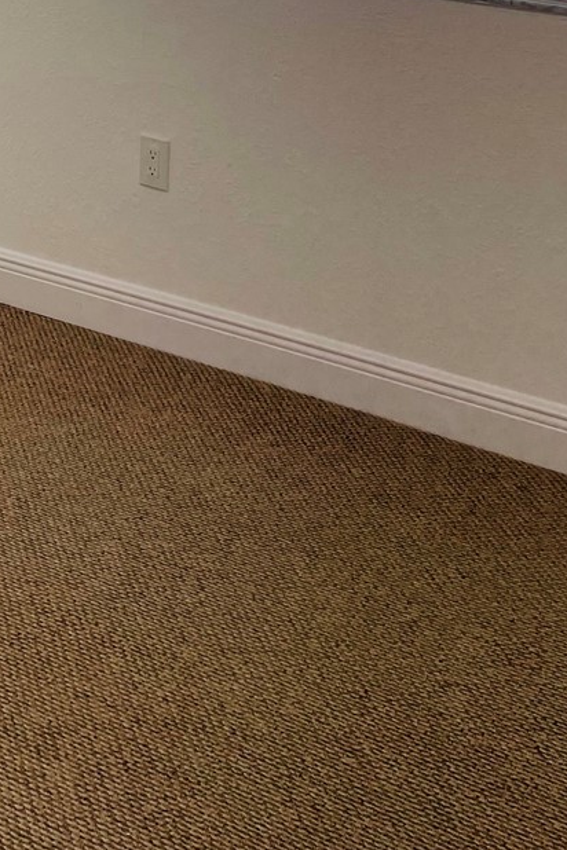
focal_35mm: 70
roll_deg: -0.5
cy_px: -248
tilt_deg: -3.3
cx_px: -3
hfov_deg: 18.9
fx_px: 1654
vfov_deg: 25.1
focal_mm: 4.2
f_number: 1.6
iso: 40
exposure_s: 1/120
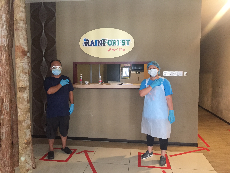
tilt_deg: -3.9
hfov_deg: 61.7
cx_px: 115
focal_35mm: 29
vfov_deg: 48.2
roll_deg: -1.4
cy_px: 86
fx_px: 193
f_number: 2.2
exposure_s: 1/33
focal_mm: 4.15
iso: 320
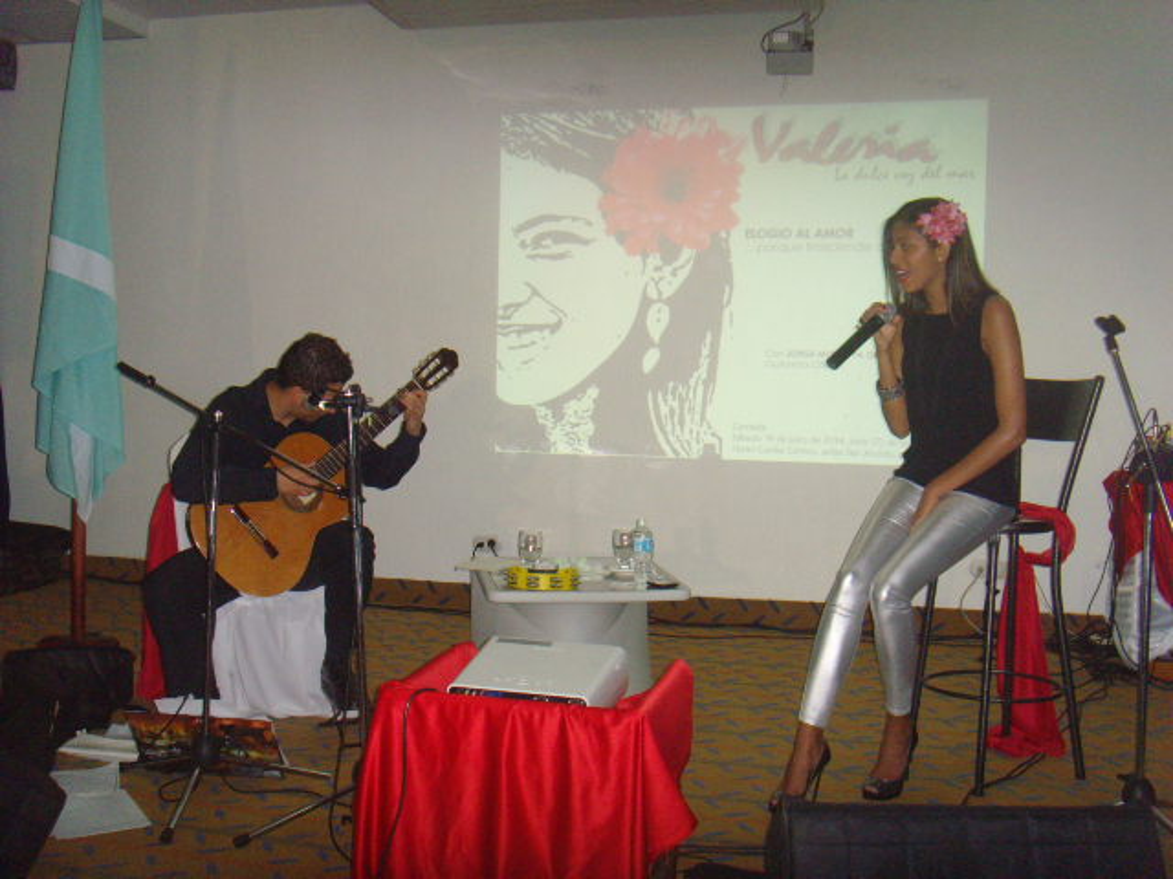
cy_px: 440
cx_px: 586
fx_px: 1322
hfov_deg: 47.9
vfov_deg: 36.8
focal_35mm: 39
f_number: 3.5
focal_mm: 6.6
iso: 240
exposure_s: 1/45
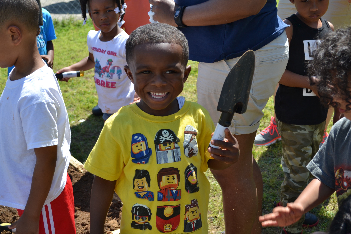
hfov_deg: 35.1
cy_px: 117
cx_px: 176
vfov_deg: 23.8
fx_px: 556
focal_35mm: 57
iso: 100
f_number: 6.3
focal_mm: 38
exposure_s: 1/320
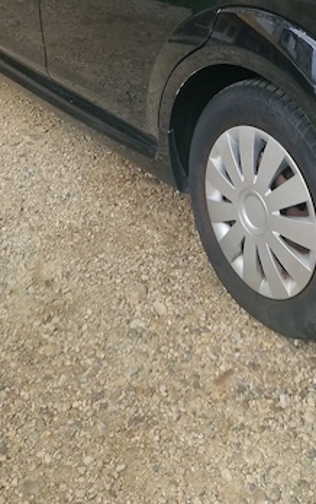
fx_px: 770
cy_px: -68
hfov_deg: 23.0
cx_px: 226
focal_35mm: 56
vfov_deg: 31.6
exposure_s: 1/423
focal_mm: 5.4
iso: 50
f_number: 1.8
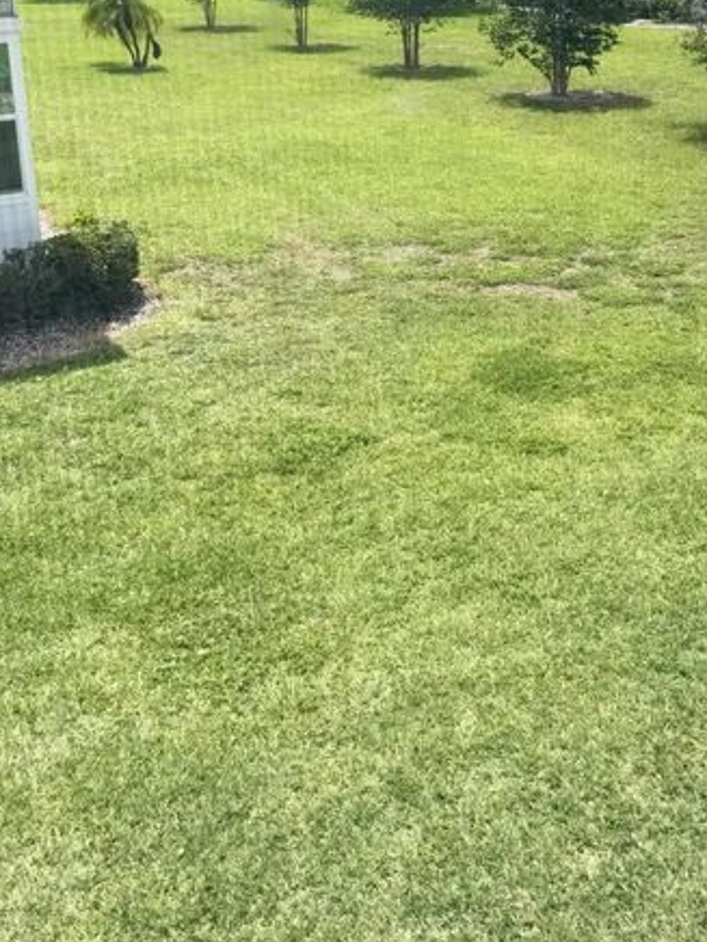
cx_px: 506
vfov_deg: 39.5
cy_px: 252
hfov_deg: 30.5
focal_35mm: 47
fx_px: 1280
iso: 100
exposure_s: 1/1361
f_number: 1.78
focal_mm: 6.76
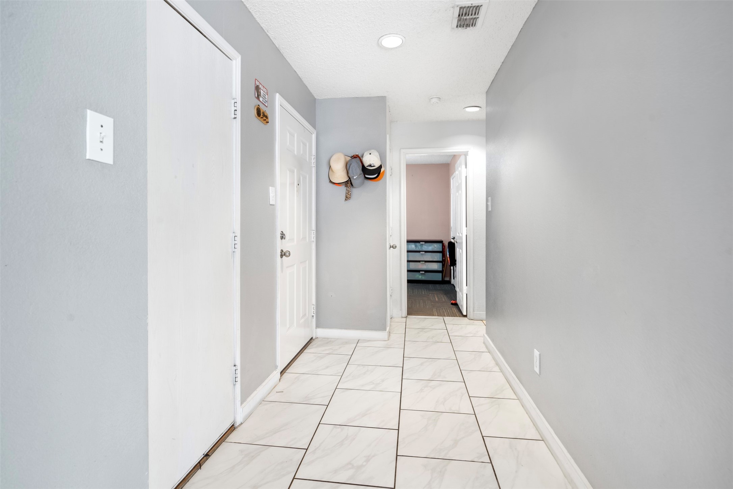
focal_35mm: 17
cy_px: 244
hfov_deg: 93.3
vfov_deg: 70.4
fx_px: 346
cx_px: 366
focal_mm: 17
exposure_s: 1.3
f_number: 8
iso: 400
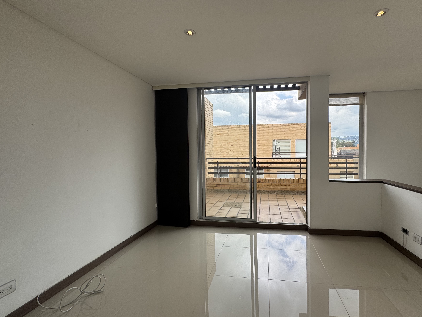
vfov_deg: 78.1
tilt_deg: -1.2
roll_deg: +1.7
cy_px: 156
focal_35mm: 16
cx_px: 239
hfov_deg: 94.0
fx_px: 195
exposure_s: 1/615
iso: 50
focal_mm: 2.22
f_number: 2.2
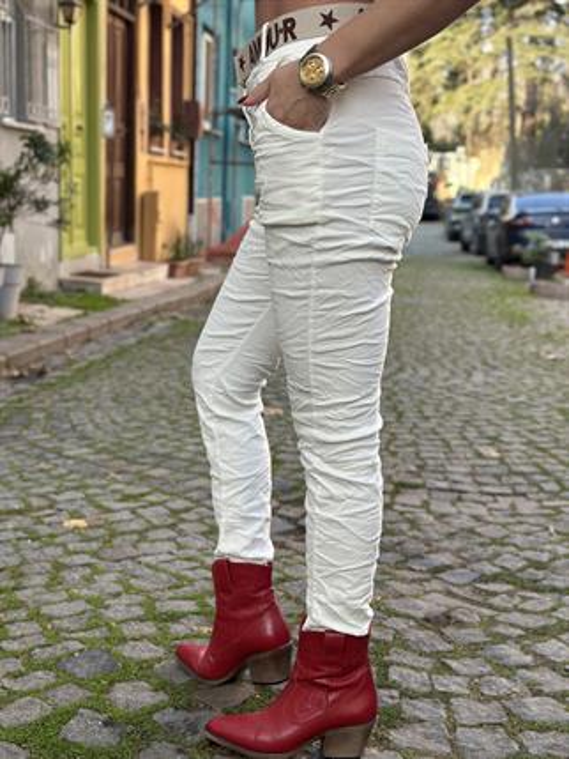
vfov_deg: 39.6
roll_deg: -3.6
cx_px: 284
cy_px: 380
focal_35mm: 48
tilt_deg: -11.0
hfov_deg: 30.3
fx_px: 1051
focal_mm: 6.86
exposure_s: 1/719
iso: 80
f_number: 1.78
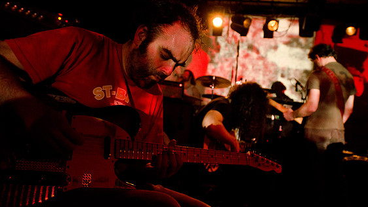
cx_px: 190
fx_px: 269
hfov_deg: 68.8
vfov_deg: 42.1
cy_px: 96
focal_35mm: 28
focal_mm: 17
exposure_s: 1/30
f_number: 2.8
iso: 2000
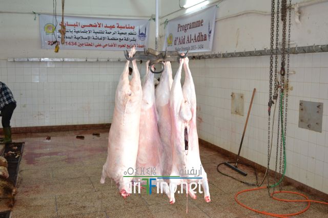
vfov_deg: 34.2
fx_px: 355
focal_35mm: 39
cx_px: 164
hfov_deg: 49.6
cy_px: 109
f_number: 4.2
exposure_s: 1/60
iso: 1000
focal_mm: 26
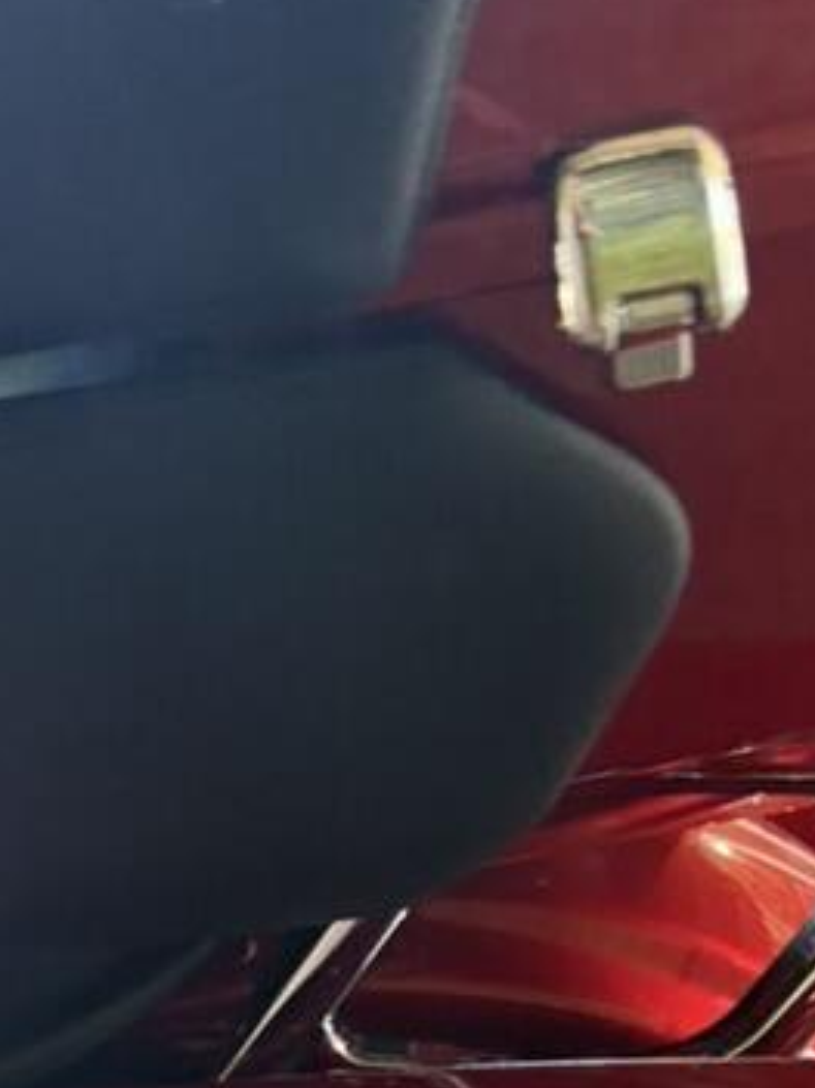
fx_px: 2199
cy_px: 1218
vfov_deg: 25.6
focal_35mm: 70
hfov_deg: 20.9
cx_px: 530
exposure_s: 1/60
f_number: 1.78
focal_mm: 6.76
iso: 400
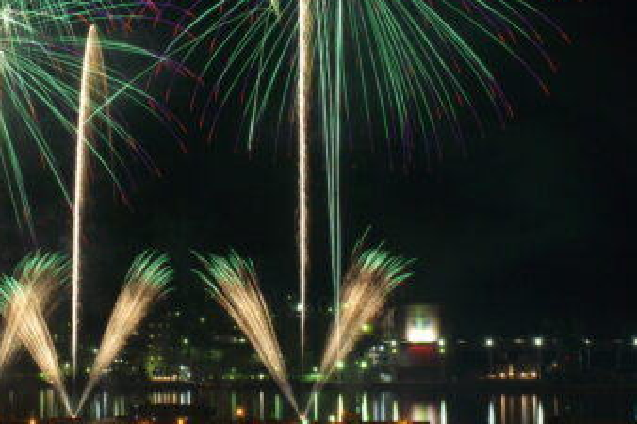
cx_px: 173
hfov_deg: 16.4
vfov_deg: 10.9
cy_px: -8
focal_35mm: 124
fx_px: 2196
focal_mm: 35
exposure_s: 26
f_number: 11
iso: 100
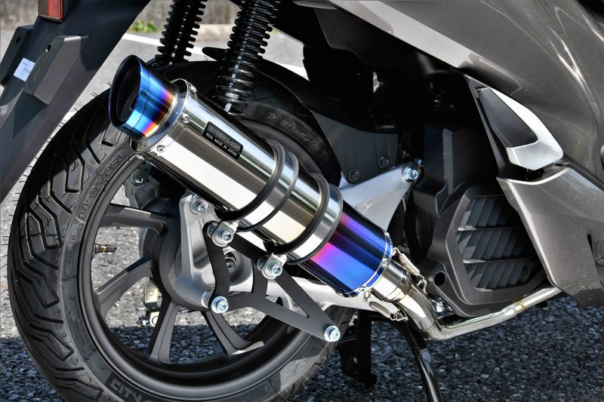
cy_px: 201
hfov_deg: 28.8
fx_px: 1174
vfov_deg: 19.4
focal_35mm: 70
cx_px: 302
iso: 200
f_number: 14
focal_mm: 70
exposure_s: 1/160
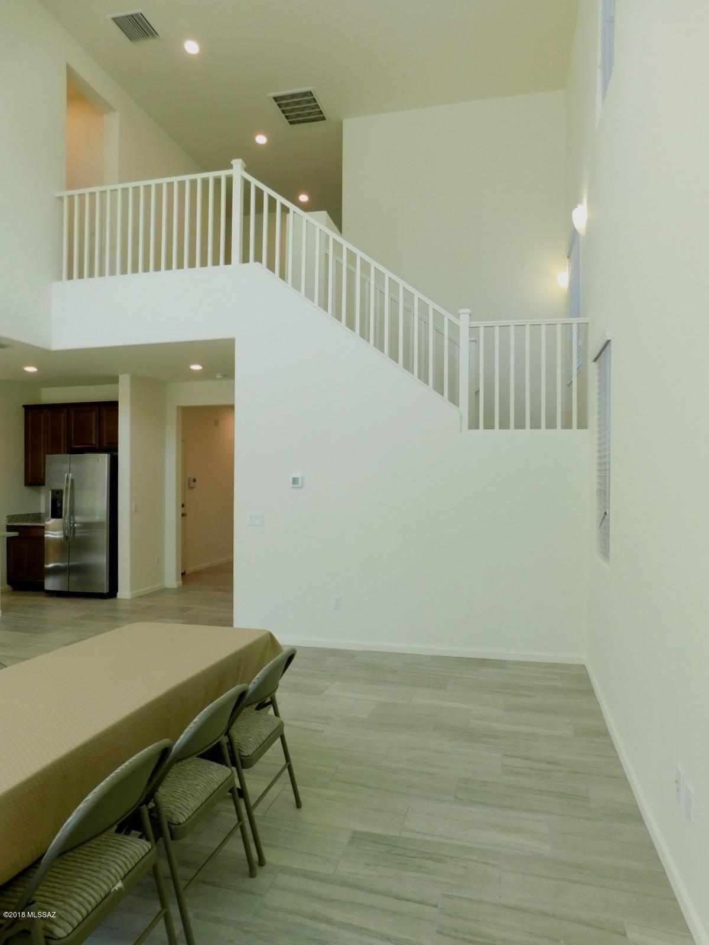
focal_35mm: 23
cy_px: 472
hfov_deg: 58.9
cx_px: 354
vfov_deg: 73.9
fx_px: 628
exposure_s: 1/60
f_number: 3
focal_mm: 4
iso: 125
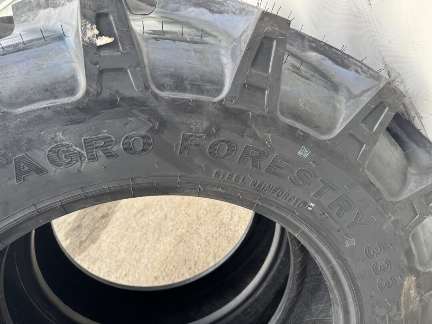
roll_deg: +40.8
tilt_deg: -24.4
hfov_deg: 71.6
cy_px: 162
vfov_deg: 56.8
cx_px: 216
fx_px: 300
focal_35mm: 24
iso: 64
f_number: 1.78
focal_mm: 6.76
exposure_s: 1/258
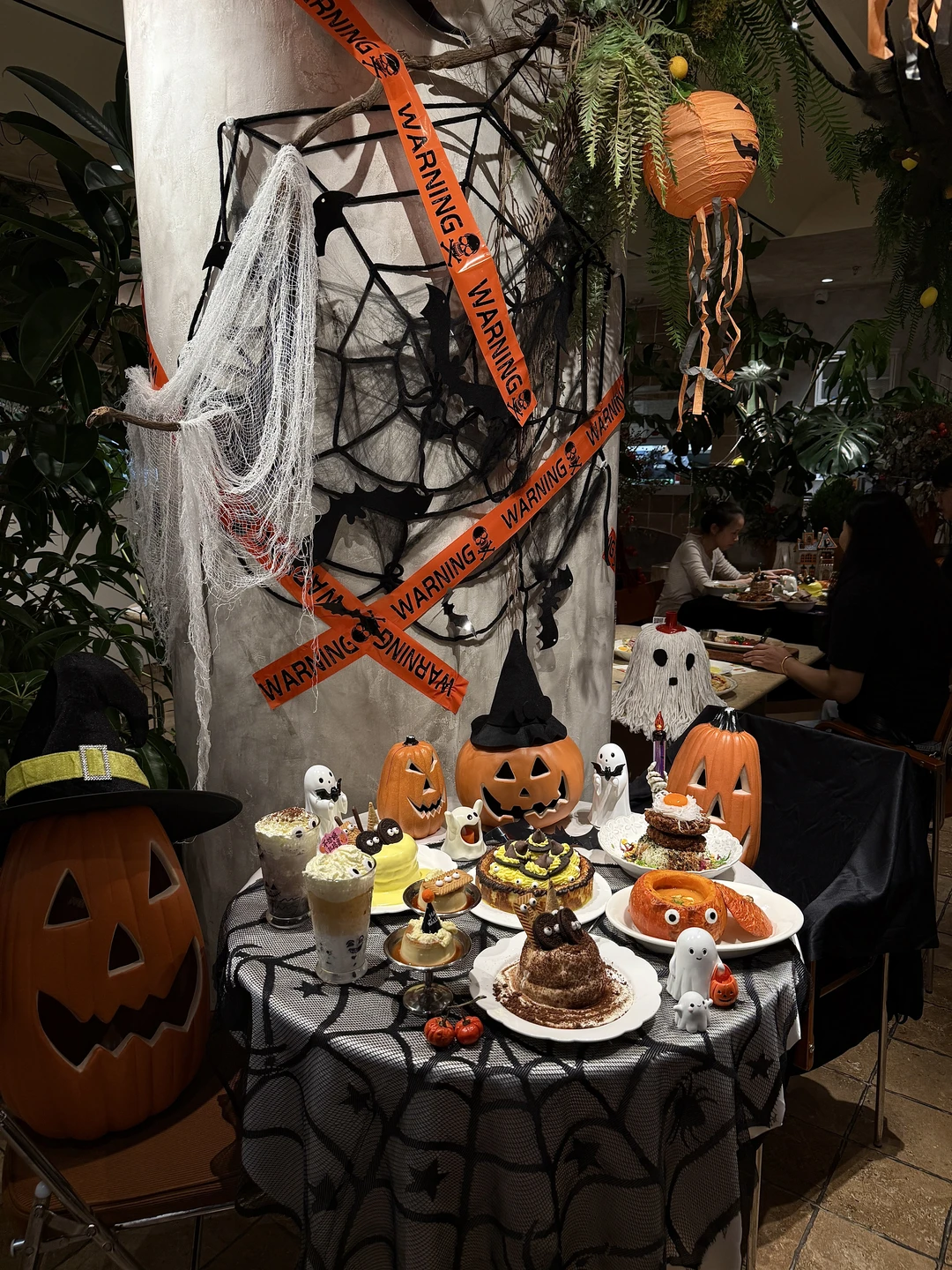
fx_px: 880
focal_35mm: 24
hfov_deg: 56.8
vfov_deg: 71.6
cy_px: 635
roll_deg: -0.9
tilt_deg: -10.4
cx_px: 476
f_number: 1.78
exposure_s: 1/100
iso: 100
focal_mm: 6.76
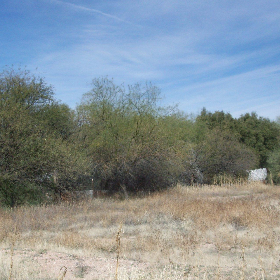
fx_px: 439
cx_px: 144
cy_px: 150
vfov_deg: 35.3
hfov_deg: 35.4
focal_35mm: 48
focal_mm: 5.7
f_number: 5.5
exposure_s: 1/465
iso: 64
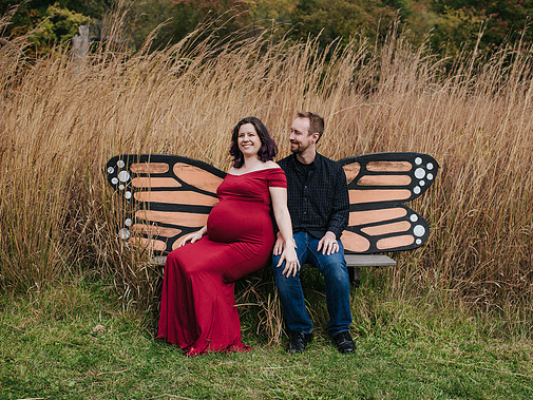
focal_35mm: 41
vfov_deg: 35.1
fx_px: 631
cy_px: 207
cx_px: 281
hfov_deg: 45.7
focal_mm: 35
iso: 125
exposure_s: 1/800
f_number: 3.2
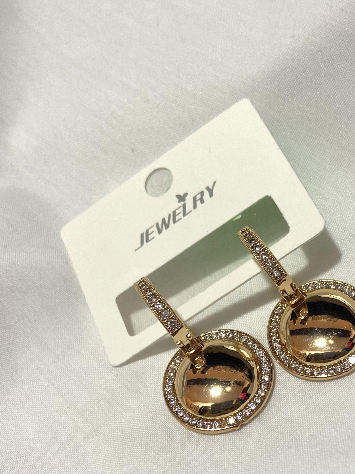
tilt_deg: -46.7
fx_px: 670
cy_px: 287
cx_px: 278
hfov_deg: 29.1
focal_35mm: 49
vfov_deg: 38.7
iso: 100
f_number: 1.8
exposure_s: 1/50
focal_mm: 4.25
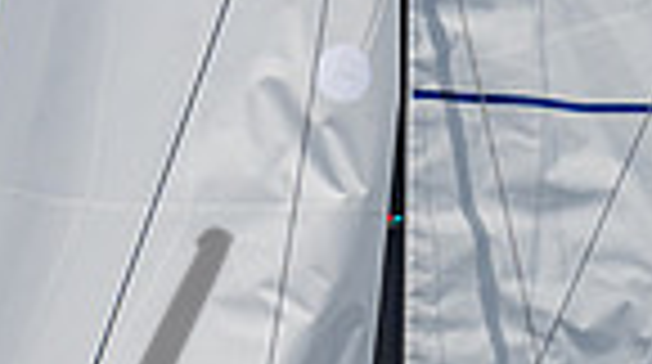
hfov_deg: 1.0
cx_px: -742
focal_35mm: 2091
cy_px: 881
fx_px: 36090
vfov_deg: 0.6
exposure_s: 1/2500
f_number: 6.3
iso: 400
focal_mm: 280
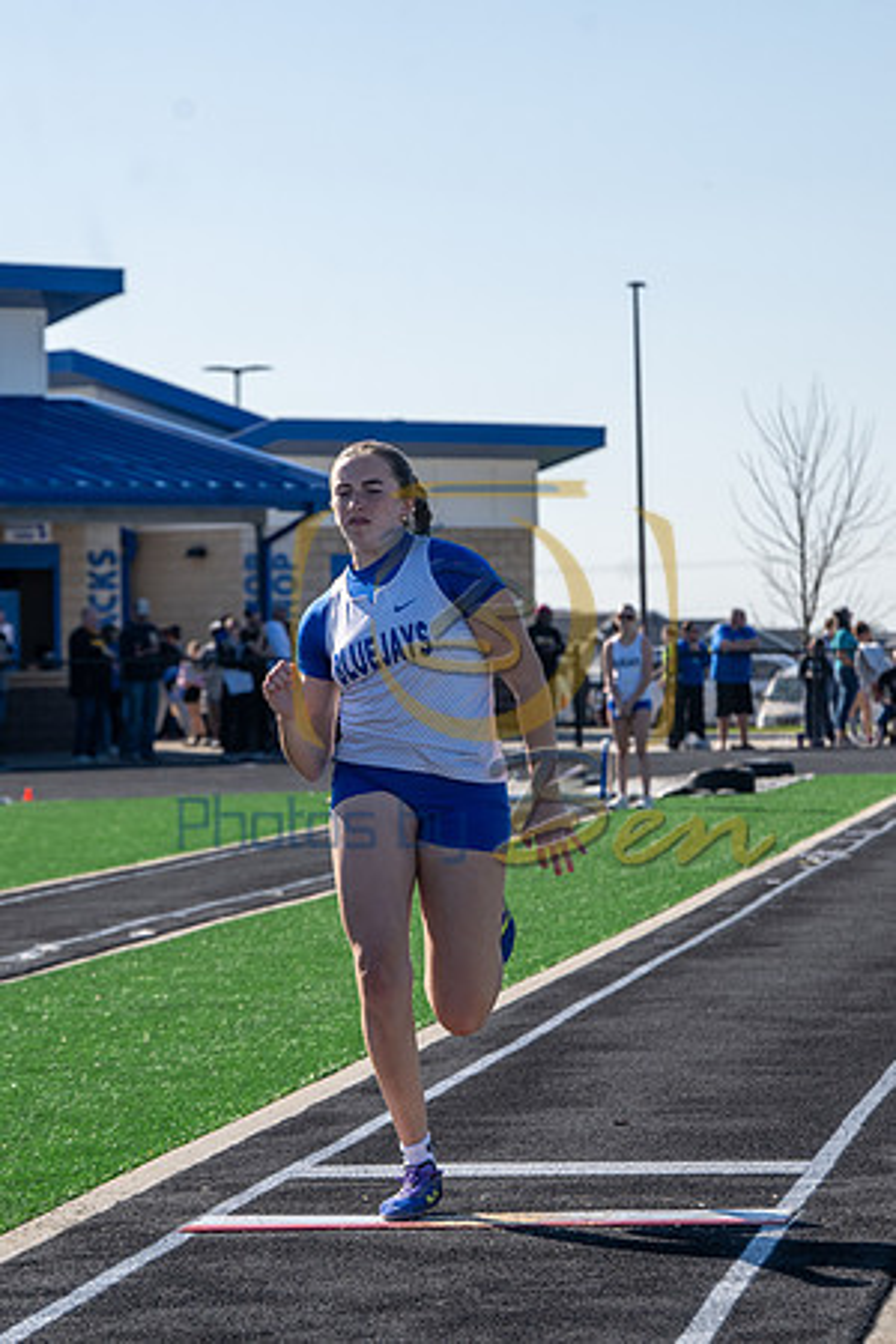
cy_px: 672
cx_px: 448
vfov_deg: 13.7
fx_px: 5600
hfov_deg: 9.1
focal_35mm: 150
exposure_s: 1/1000
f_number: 6.3
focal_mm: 100
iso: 200
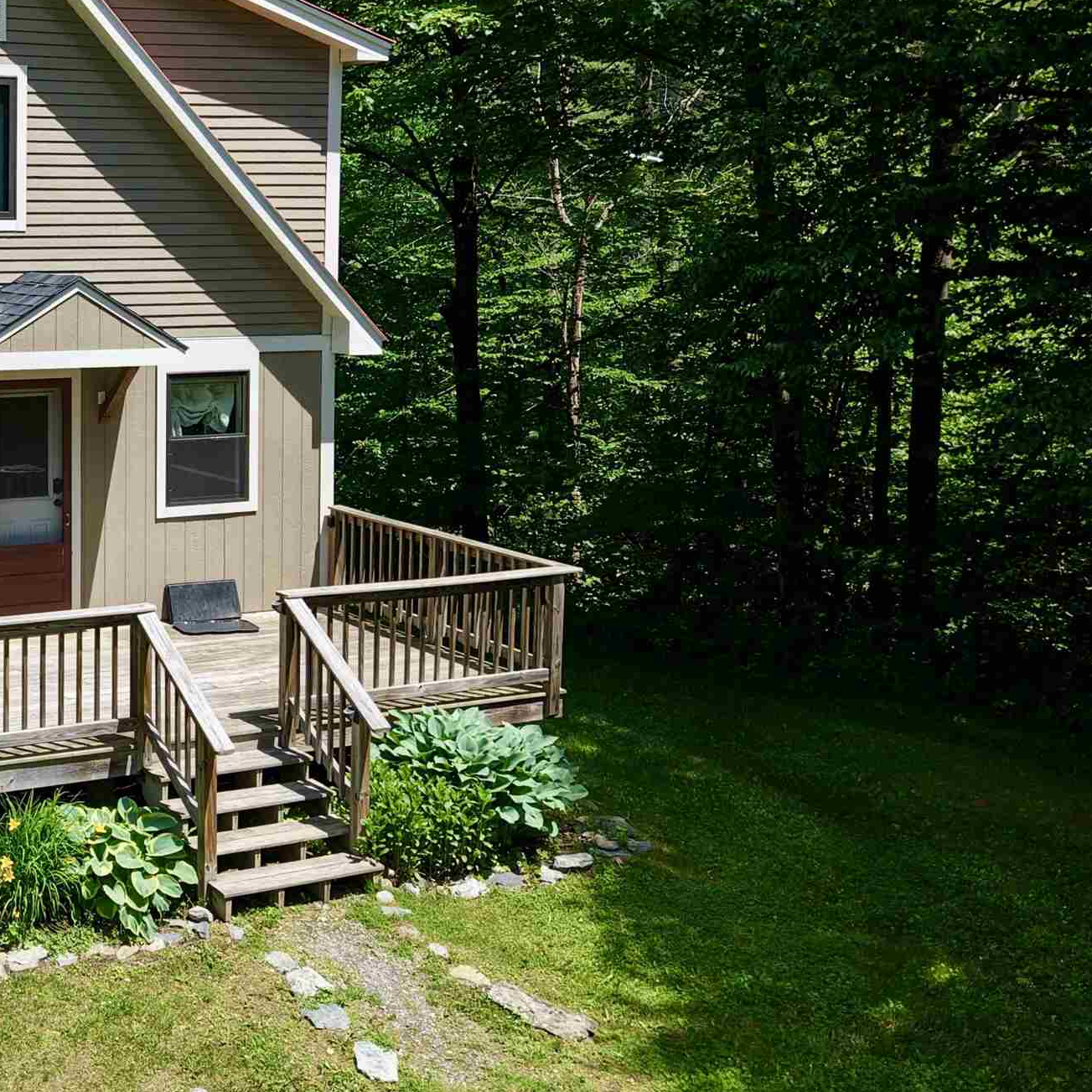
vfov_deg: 33.7
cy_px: 344
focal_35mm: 50
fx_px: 1785
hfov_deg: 30.8
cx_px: -70
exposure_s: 1/60
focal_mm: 8.67
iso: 100
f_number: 1.8
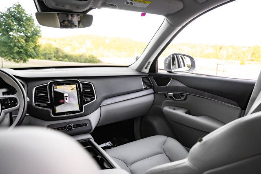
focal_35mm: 24
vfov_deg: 53.2
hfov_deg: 73.7
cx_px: 130
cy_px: 87
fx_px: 174
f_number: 4.5
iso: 640
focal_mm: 24
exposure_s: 1/250
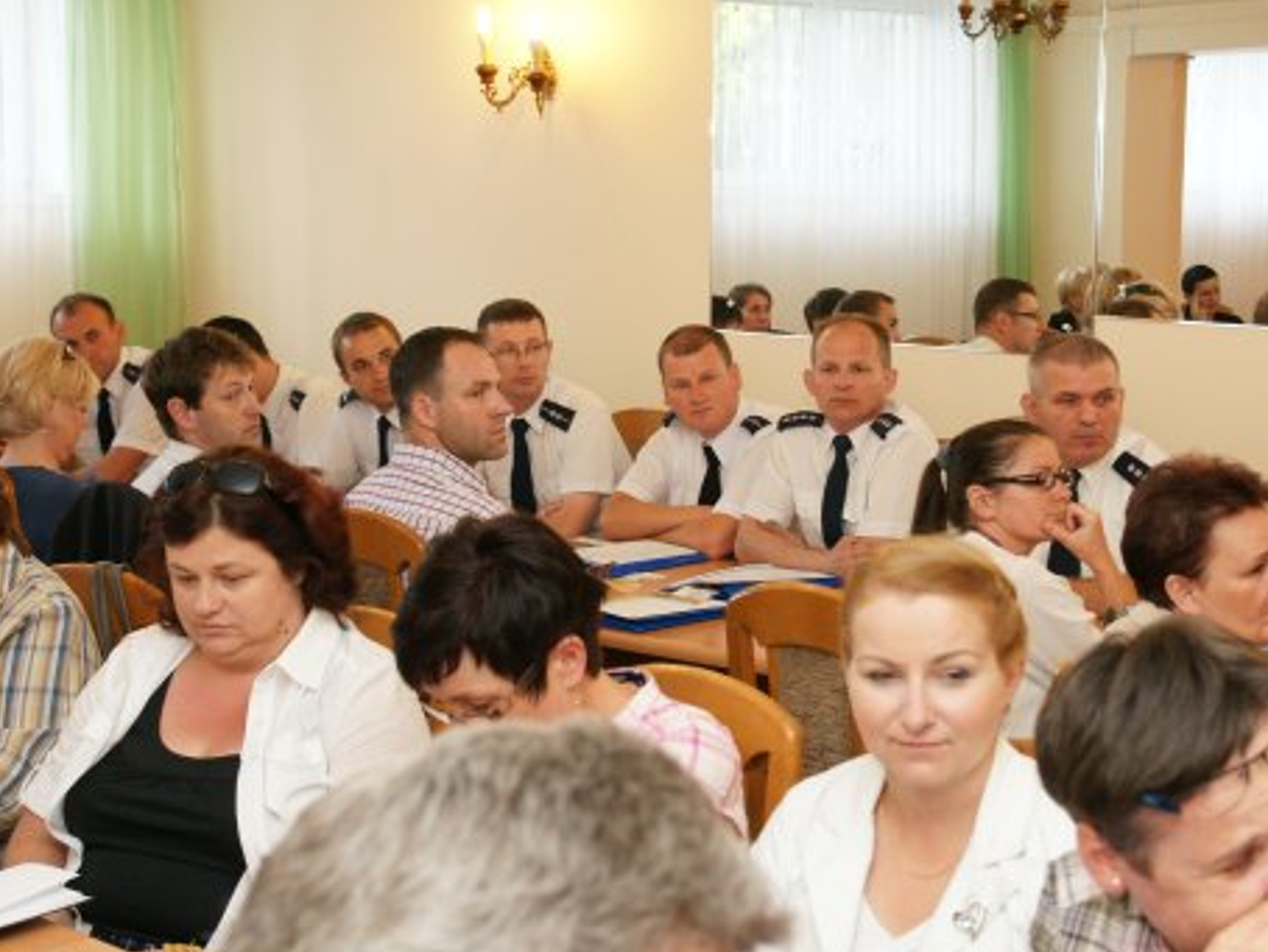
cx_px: 735
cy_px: 412
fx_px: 2442
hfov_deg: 29.1
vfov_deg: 22.1
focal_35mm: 67
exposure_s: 1/60
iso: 800
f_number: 5.6
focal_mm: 35
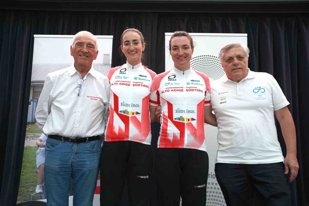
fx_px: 283
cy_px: 103
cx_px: 154
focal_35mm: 33
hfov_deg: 57.2
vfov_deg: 40.0
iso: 4000
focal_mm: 33
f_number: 4
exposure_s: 1/160
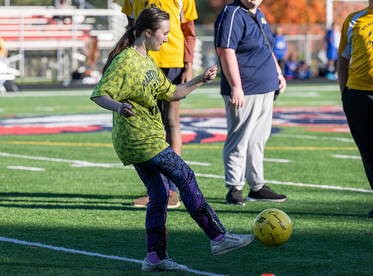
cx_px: 149
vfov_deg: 6.4
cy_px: 134
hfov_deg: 8.6
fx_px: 2471
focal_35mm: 231
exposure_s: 1/1600
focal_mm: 165
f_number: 4.5
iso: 280
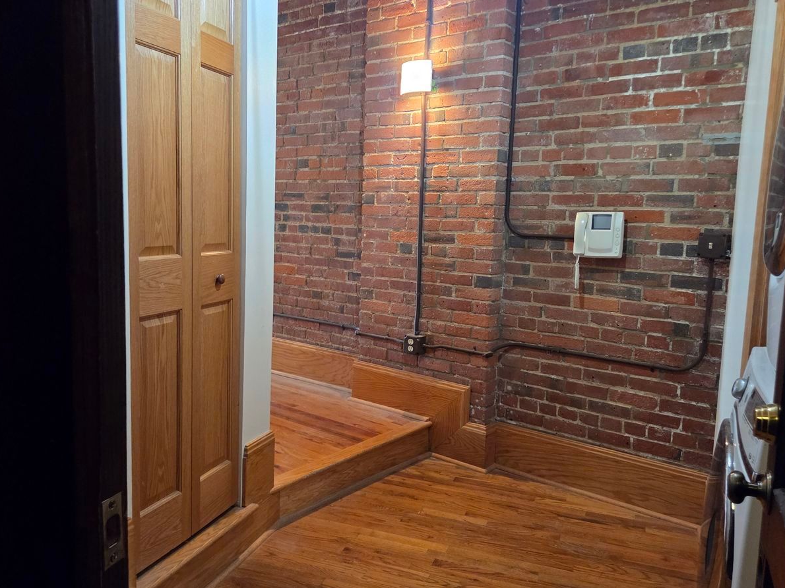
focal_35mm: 29
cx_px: 381
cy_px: 286
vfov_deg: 48.2
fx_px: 658
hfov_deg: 61.7
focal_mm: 5.4
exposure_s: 1/120
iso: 1250
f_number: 1.8
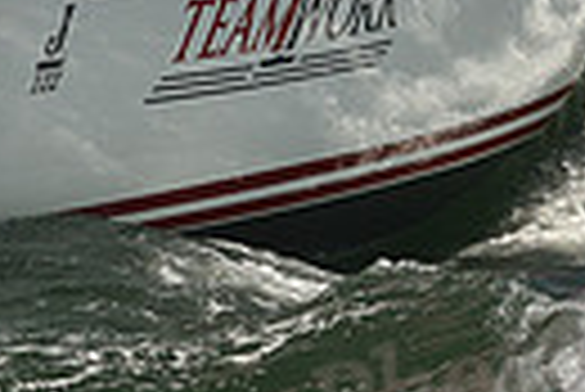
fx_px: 5092
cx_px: 81
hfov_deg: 6.6
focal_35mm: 313
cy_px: -291
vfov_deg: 4.4
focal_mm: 70
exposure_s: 1/640
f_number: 5.6
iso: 250
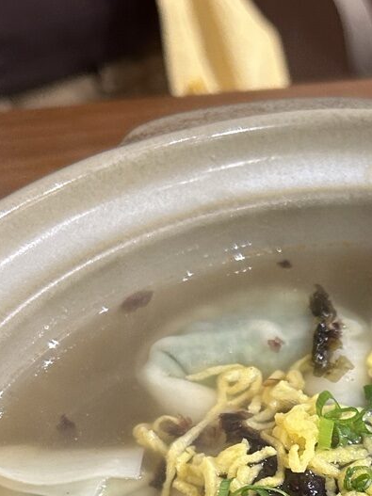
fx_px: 1132
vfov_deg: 23.7
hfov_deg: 18.0
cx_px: 411
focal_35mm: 79
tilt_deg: -48.6
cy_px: 496
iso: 200
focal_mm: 5.7
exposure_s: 1/60
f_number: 1.5
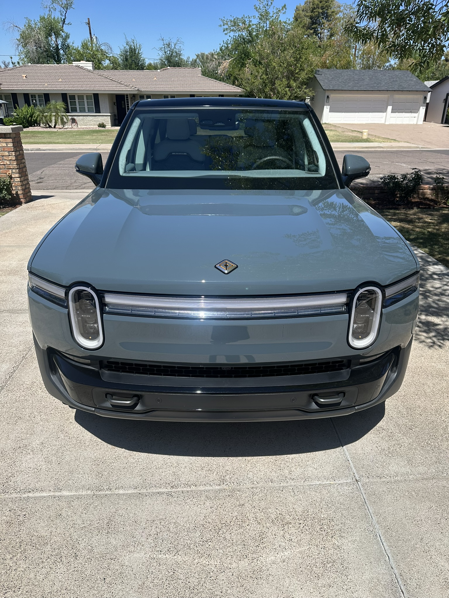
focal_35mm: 24
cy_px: 299
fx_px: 415
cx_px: 224
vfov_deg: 71.6
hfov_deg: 56.8
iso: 80
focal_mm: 6.86
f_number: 1.78
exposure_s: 1/5525
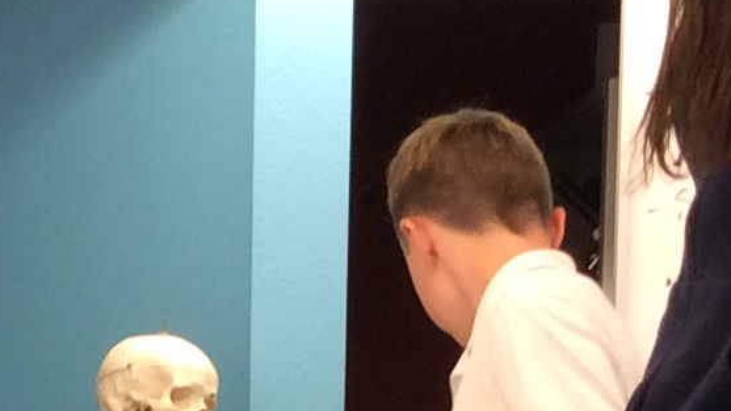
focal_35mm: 162
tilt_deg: -7.7
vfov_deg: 7.2
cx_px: -344
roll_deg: +1.6
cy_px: 844
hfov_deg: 12.6
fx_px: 3139
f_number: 2.4
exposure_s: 1/24
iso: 64
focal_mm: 3.3
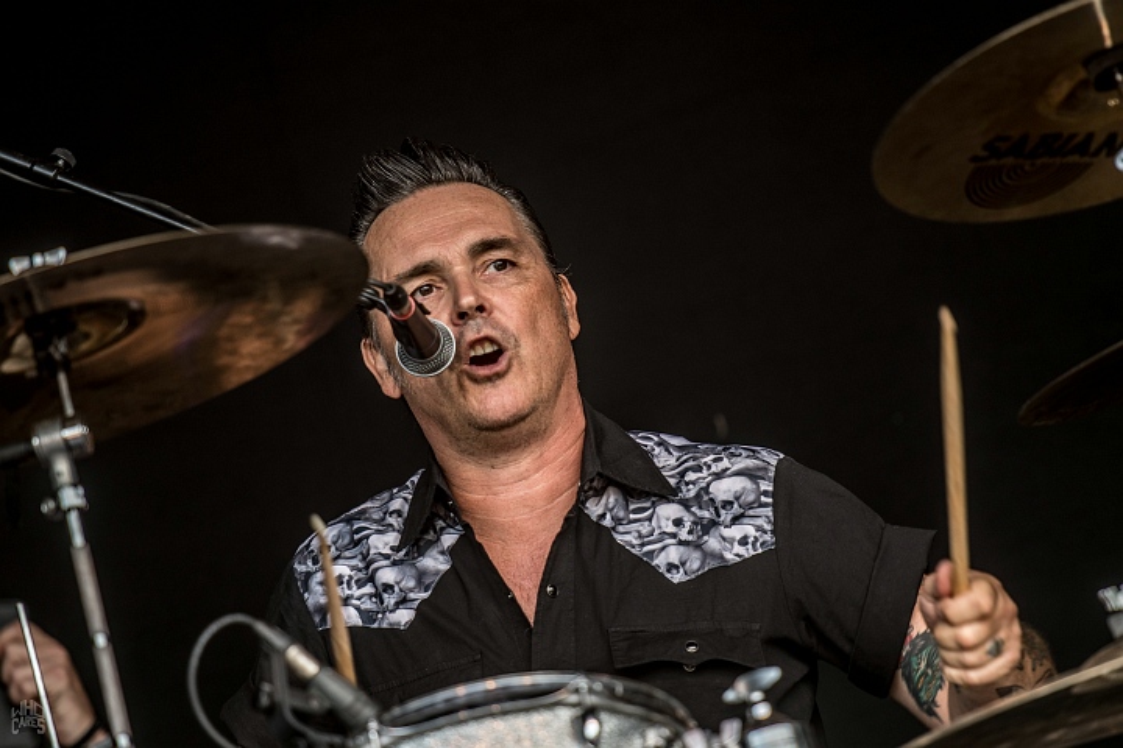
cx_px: 562
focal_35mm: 270
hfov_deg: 7.6
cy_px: 374
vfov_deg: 5.1
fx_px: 8422
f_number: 2.8
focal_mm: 180
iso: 100
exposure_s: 1/250
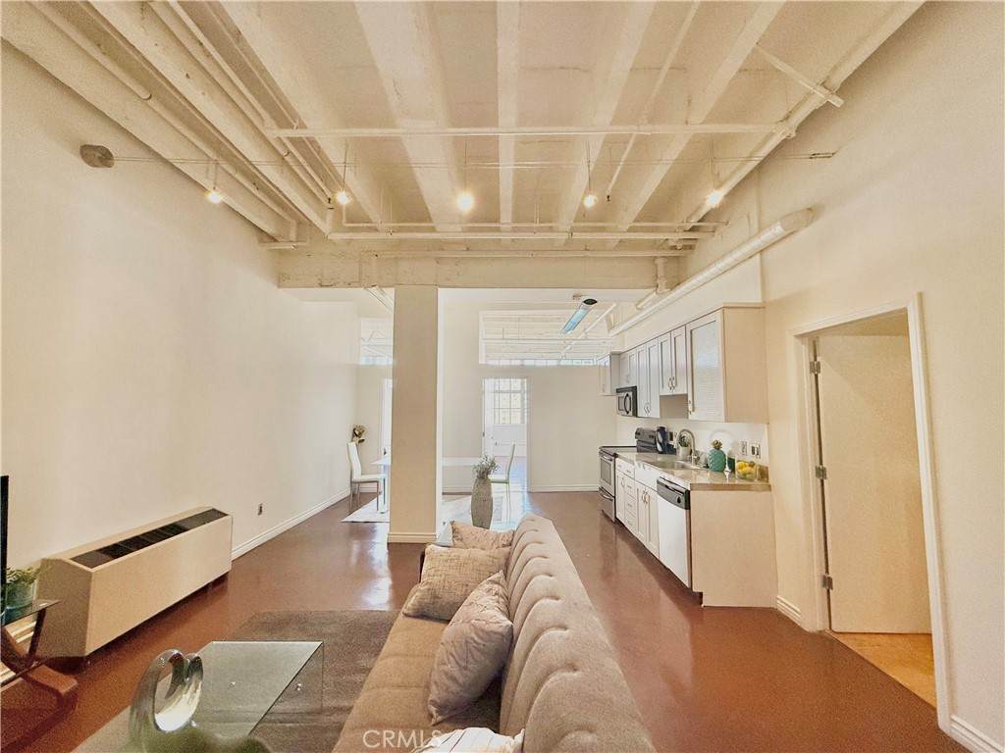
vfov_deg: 85.7
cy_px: 376
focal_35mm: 14
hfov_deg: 102.1
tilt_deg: +4.8
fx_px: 406
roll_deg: +0.0
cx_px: 502
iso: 250
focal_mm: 2.22
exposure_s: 1/120
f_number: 2.2
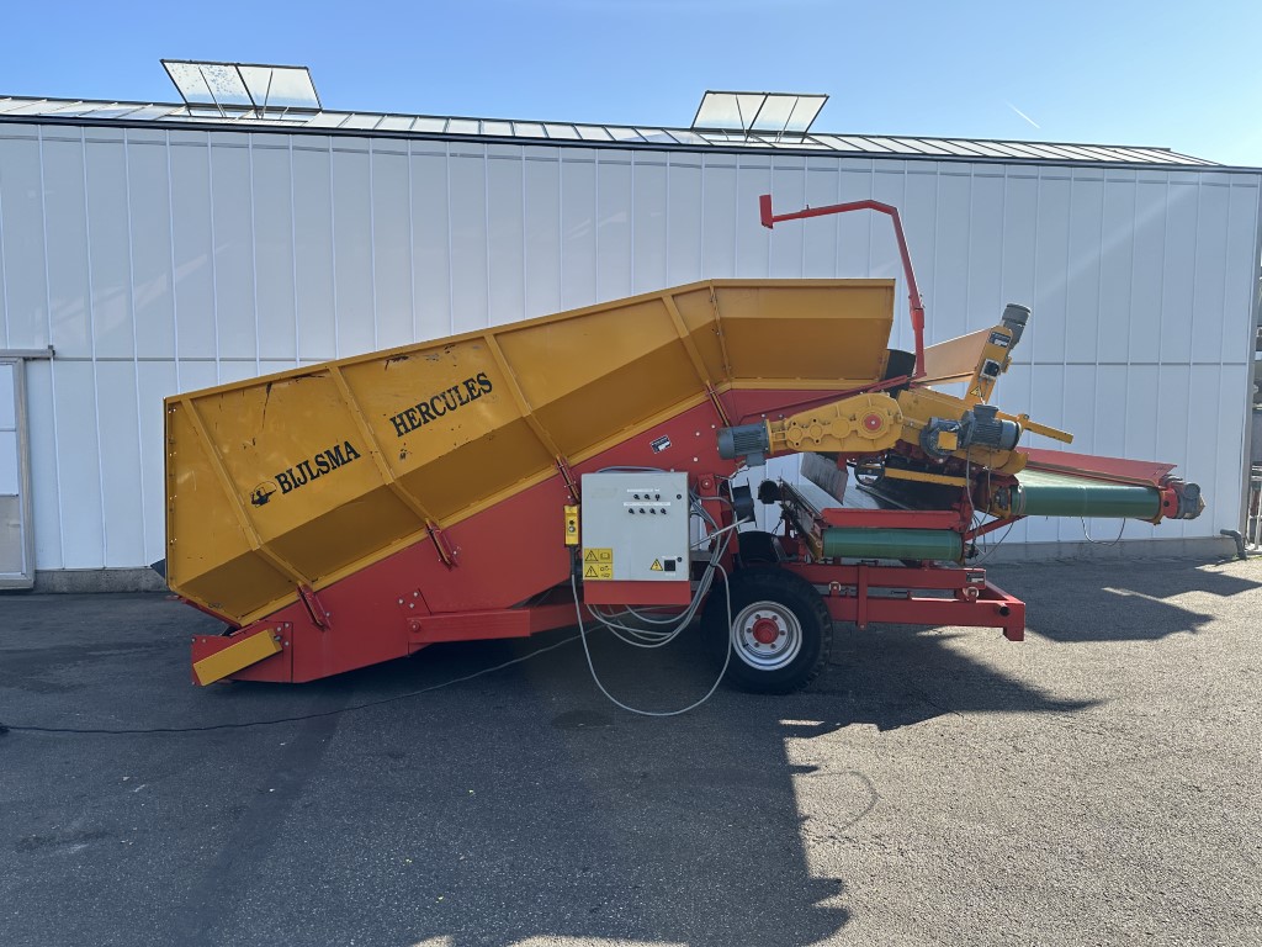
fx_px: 875
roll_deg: +0.6
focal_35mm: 24
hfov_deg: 71.6
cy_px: 474
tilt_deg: -4.6
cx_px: 631
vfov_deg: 56.8
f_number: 1.78
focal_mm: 6.86
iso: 80
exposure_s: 1/1304
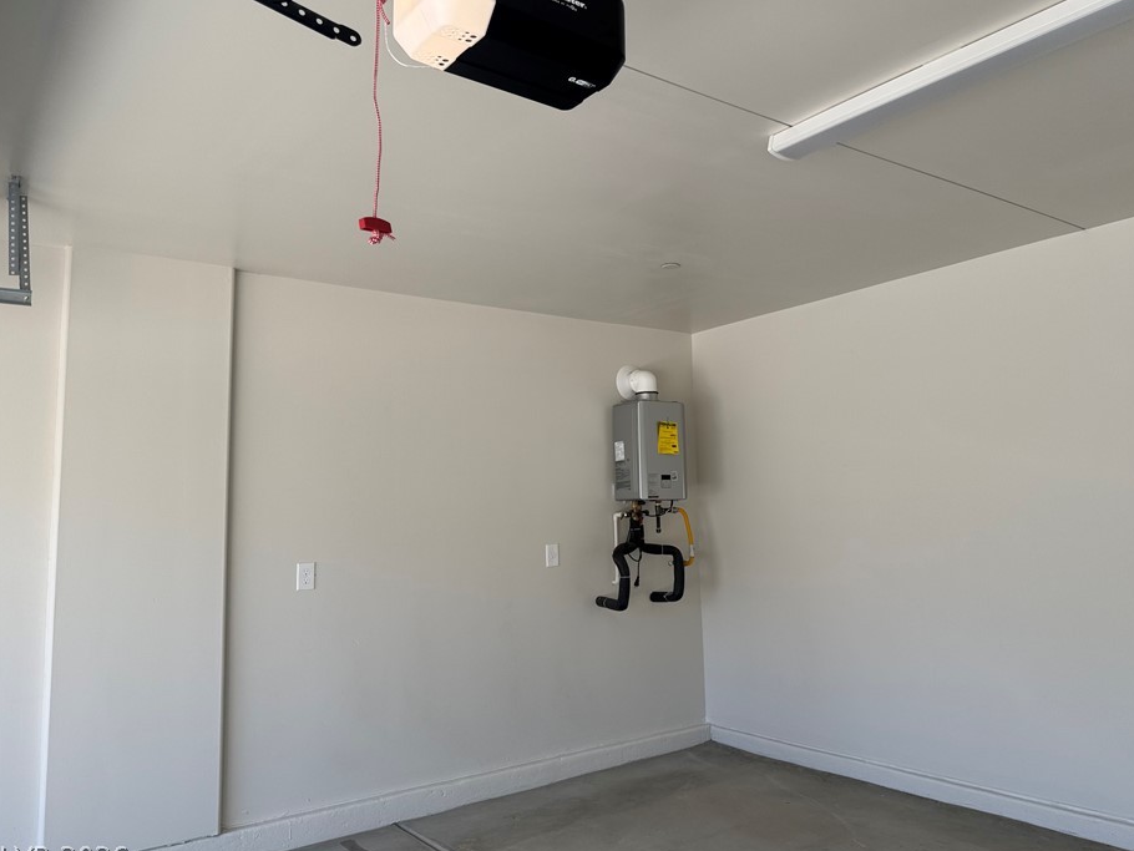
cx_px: 631
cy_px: 399
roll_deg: +0.8
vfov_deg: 51.3
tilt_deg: +8.1
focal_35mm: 27
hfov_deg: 65.1
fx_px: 885
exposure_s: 1/562
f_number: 1.78
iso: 80
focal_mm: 6.76
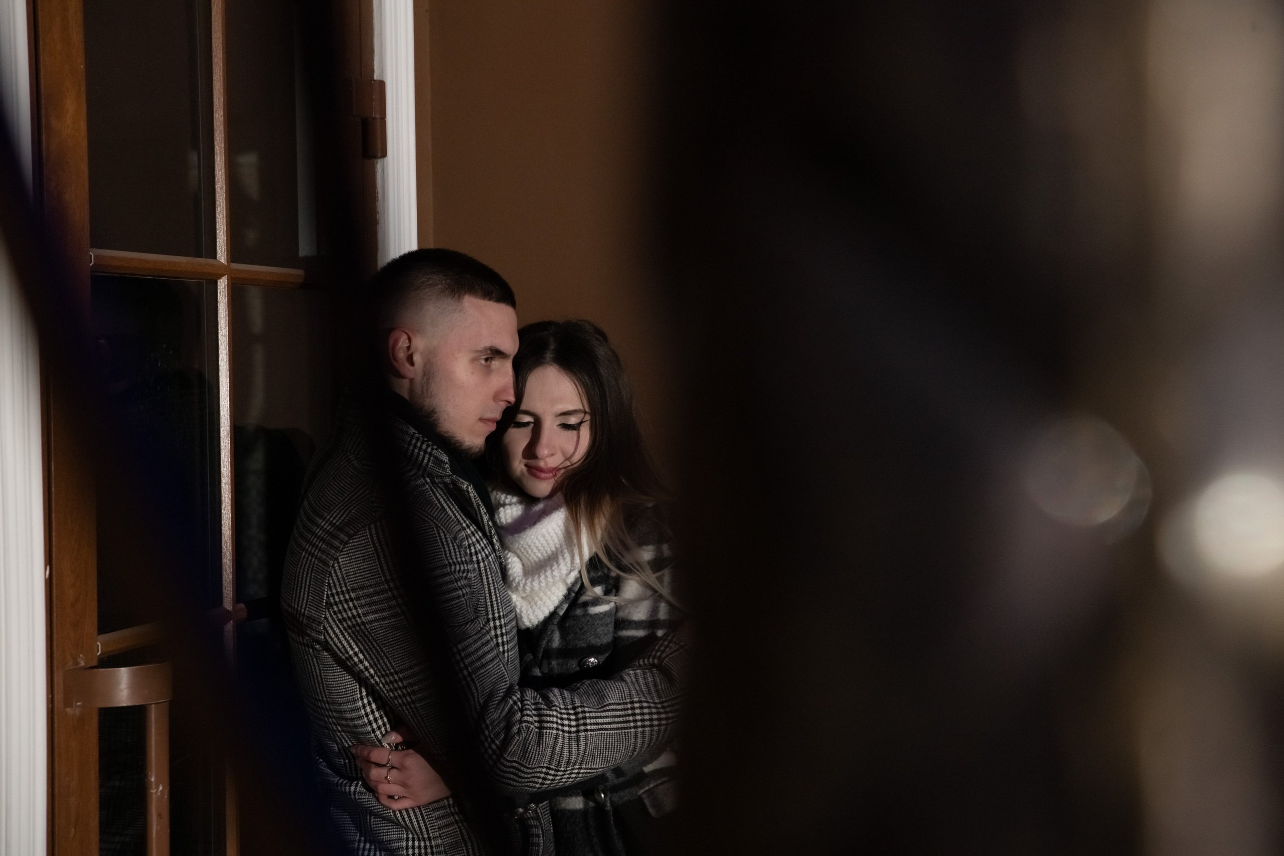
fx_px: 2497
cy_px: 428
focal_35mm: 70
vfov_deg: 19.5
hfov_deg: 28.8
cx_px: 642
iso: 1000
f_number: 5.6
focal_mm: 70
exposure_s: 1/160
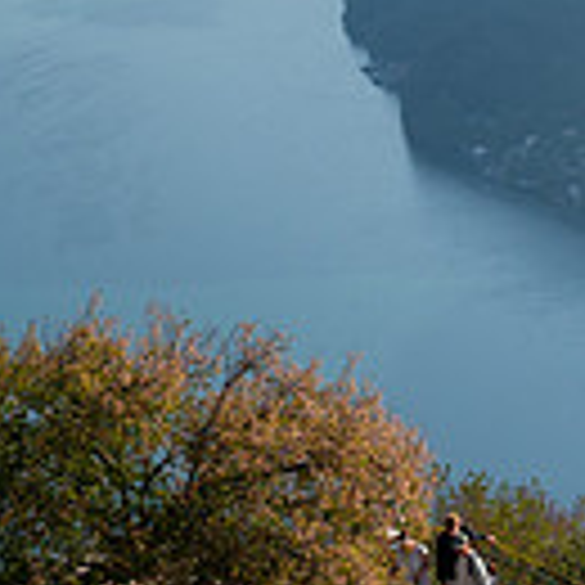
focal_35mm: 132
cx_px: 446
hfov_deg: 13.2
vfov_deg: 13.2
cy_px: 176
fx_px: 2524
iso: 400
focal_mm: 30.5
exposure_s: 1/100
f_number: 16
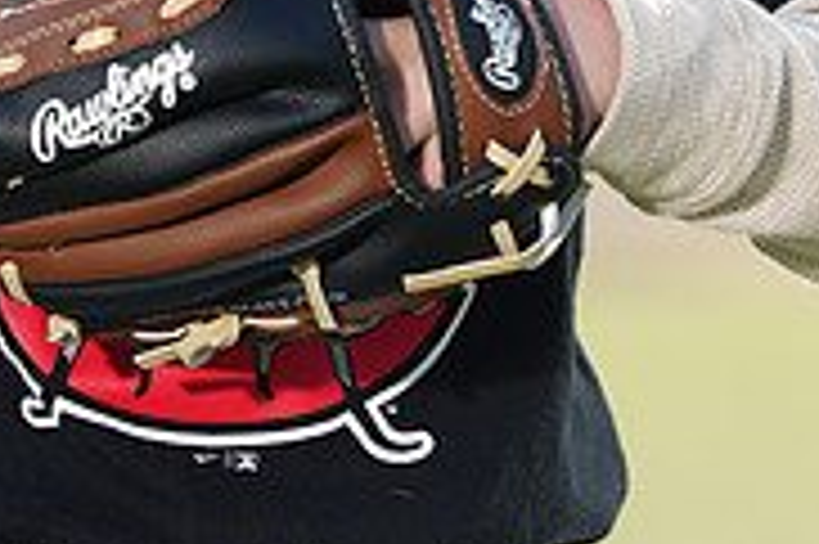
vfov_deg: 2.2
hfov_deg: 3.2
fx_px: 14478
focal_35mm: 637
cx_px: 223
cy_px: -351
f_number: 4.5
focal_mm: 200
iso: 64
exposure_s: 1/250
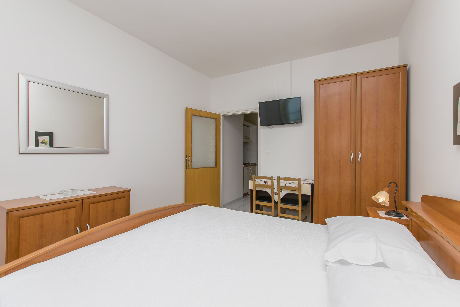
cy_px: 154
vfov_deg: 77.3
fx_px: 192
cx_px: 230
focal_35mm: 15
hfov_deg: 100.4
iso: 100
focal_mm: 10
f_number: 7.1
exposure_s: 1/100
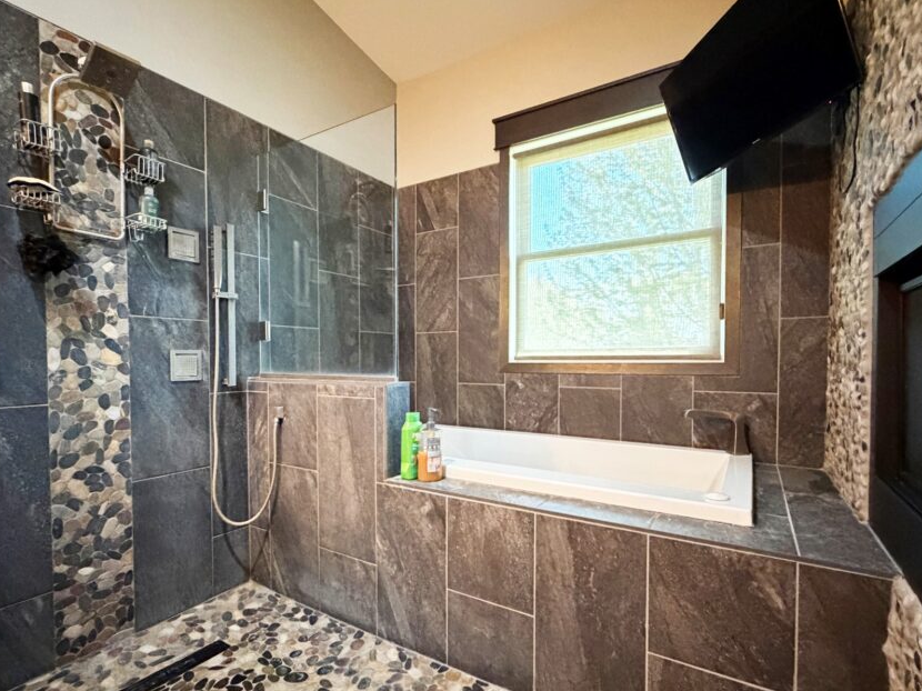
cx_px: 440
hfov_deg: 87.7
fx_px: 479
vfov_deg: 71.5
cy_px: 371
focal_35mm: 18
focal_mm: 2.22
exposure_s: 1/40
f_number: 2.2
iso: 1250
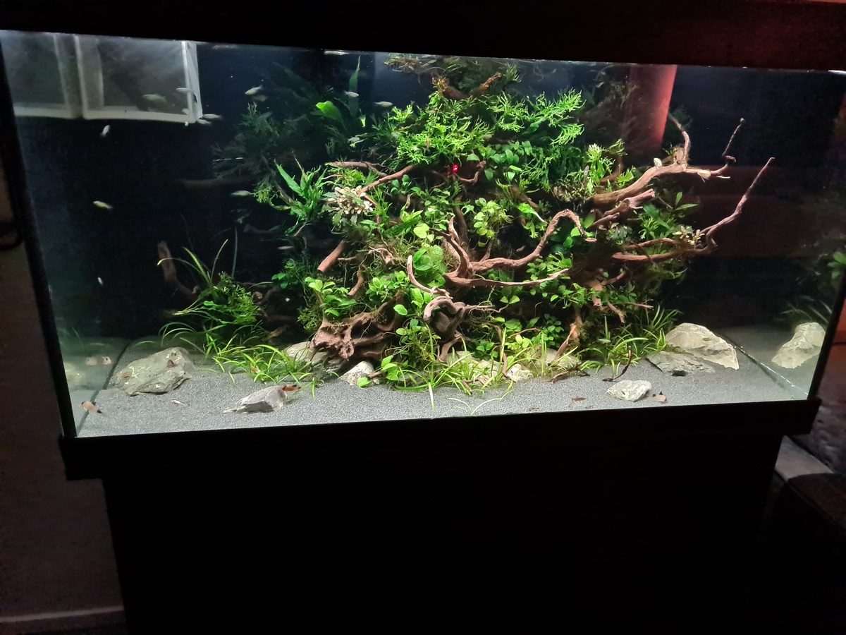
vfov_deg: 53.1
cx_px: 423
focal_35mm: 26
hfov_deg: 67.3
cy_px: 318
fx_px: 635
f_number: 1.8
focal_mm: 5.4
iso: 1250
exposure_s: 1/20
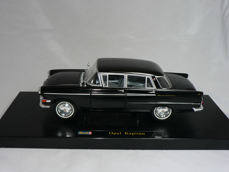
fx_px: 278
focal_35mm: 42
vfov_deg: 34.3
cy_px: 86
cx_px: 114
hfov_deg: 44.8
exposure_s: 1/60
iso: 80
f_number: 2.8
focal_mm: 7
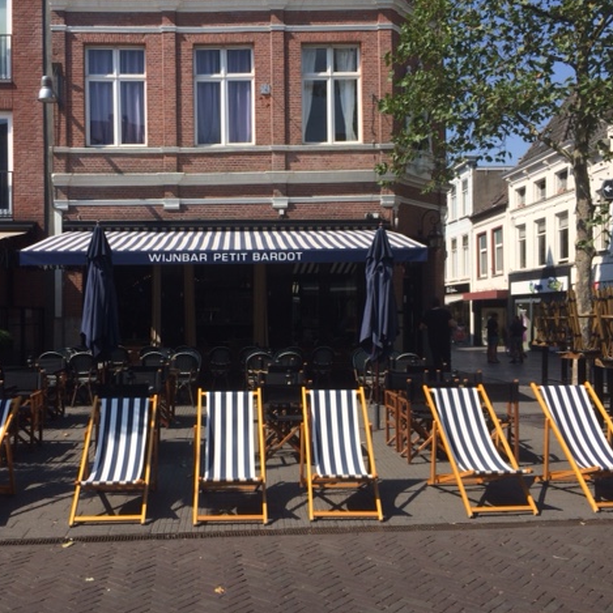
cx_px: 260
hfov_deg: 47.1
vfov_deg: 47.2
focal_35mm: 35
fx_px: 701
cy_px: 306
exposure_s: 1/2160
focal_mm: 4.15
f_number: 2.2
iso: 32
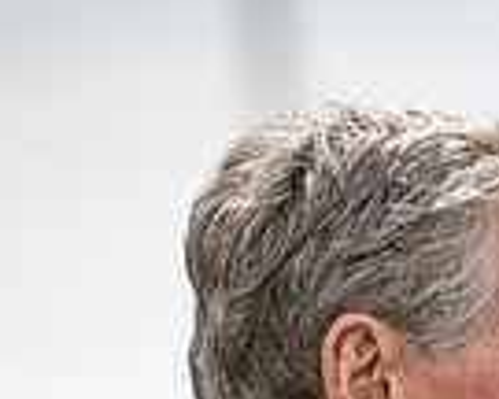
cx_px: 470
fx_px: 13882
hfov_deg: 2.1
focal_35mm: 940
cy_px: 765
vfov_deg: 1.6
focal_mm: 200
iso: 400
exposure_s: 1/1600
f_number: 4
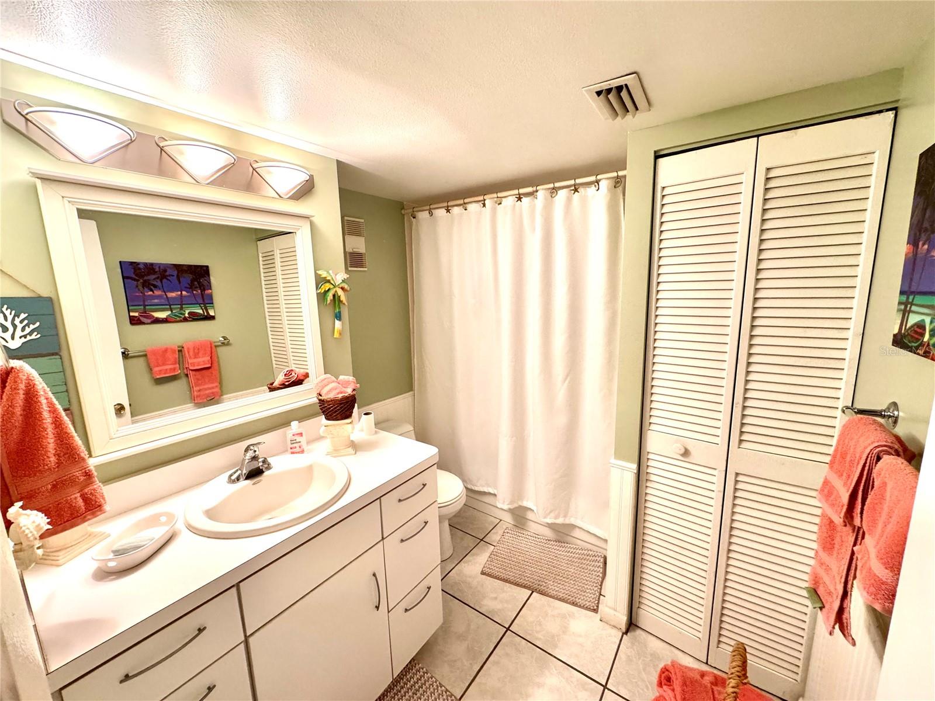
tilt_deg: -9.9
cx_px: 468
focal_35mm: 14
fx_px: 378
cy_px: 350
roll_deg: +1.4
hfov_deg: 102.1
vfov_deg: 85.7
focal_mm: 2.22
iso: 250
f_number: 2.2
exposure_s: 1/120
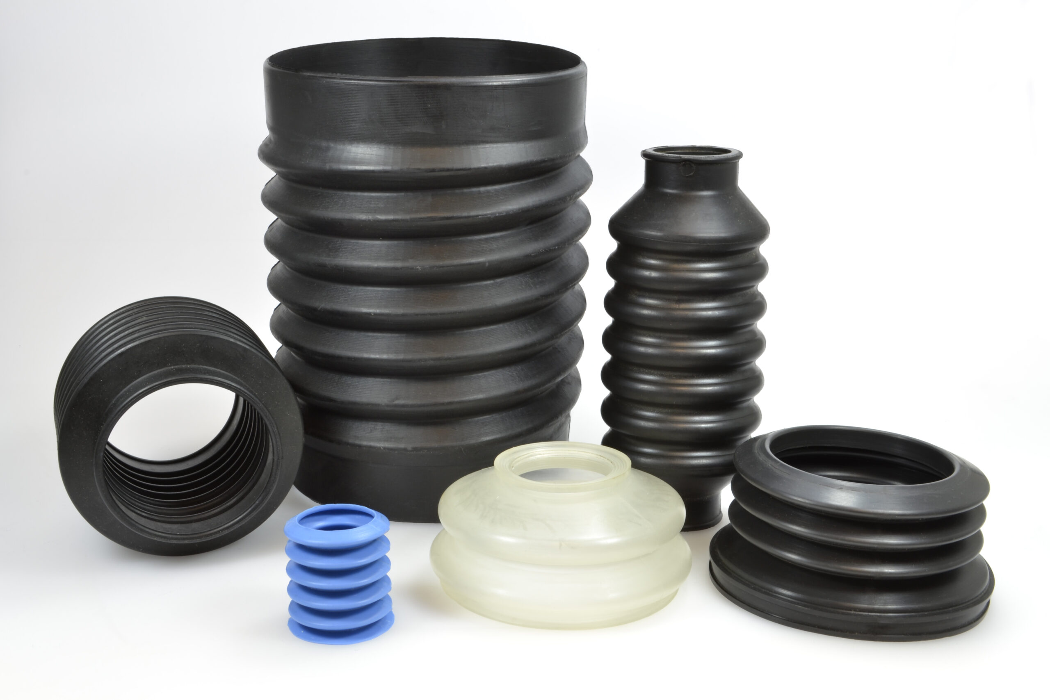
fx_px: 1400
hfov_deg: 41.1
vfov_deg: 28.1
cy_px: 350
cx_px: 525
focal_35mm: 48
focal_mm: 32
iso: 100
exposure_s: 1/2
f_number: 20
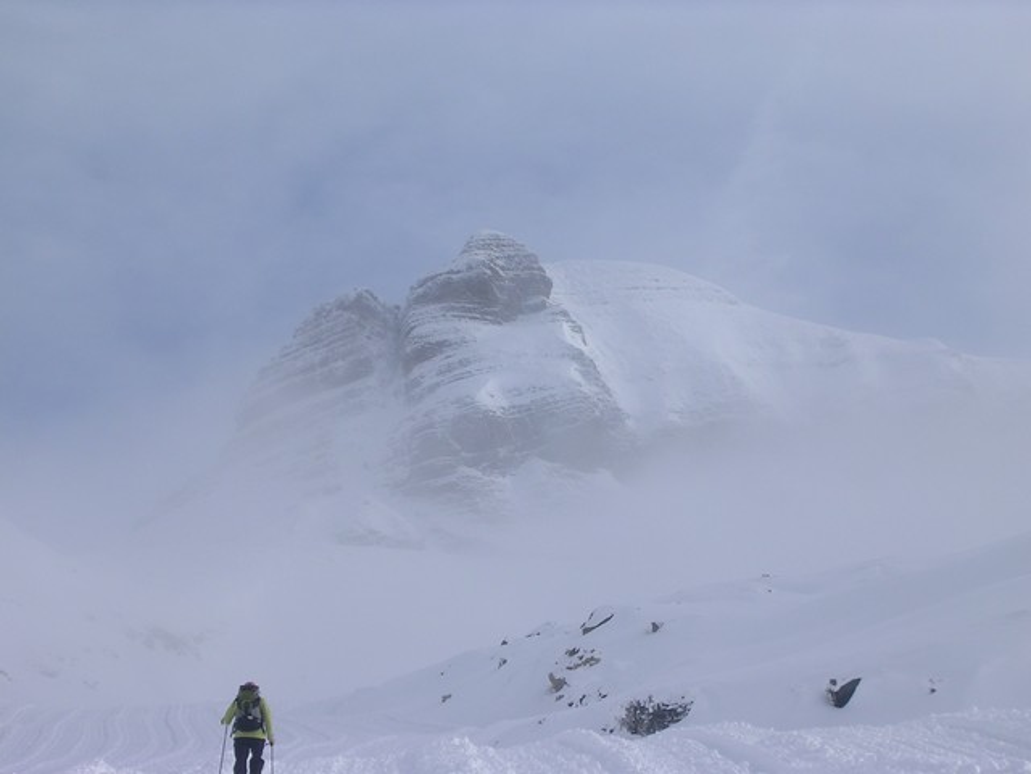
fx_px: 2978
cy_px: 387
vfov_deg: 14.8
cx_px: 516
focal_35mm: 100
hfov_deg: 19.6
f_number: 4.5
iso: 100
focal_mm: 15.2
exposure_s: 1/780
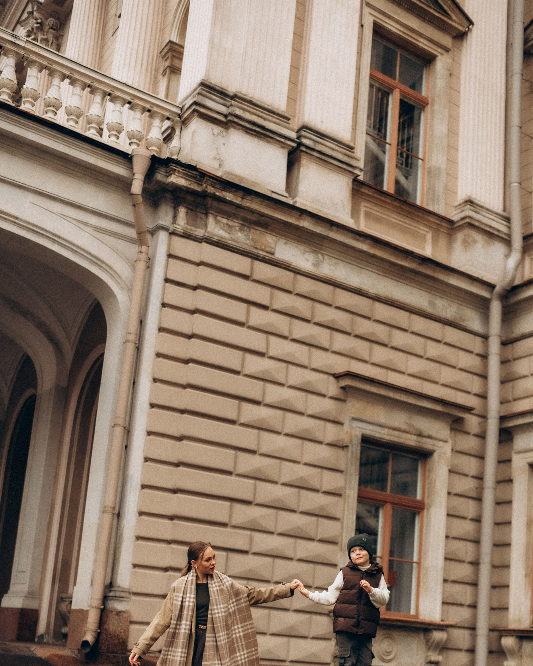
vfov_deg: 39.1
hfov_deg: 32.0
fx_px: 927
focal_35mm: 47
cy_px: 441
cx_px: 300
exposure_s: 1/8000
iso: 800
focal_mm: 35
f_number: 1.4
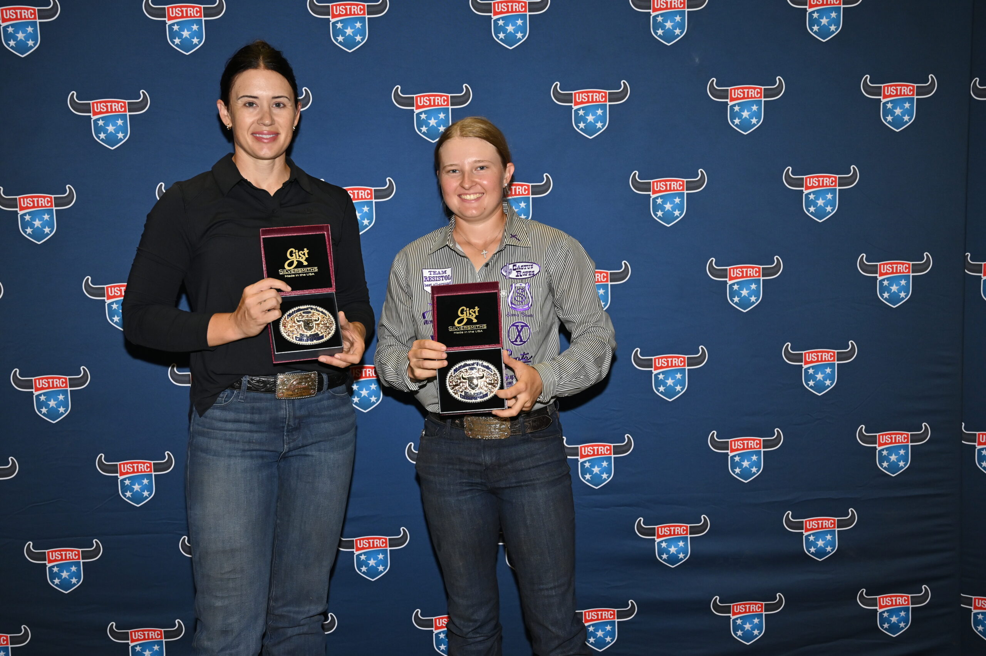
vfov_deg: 35.0
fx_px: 1040
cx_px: 493
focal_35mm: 38
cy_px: 328
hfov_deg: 50.7
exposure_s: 1/200
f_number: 6.3
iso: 1000
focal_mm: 38
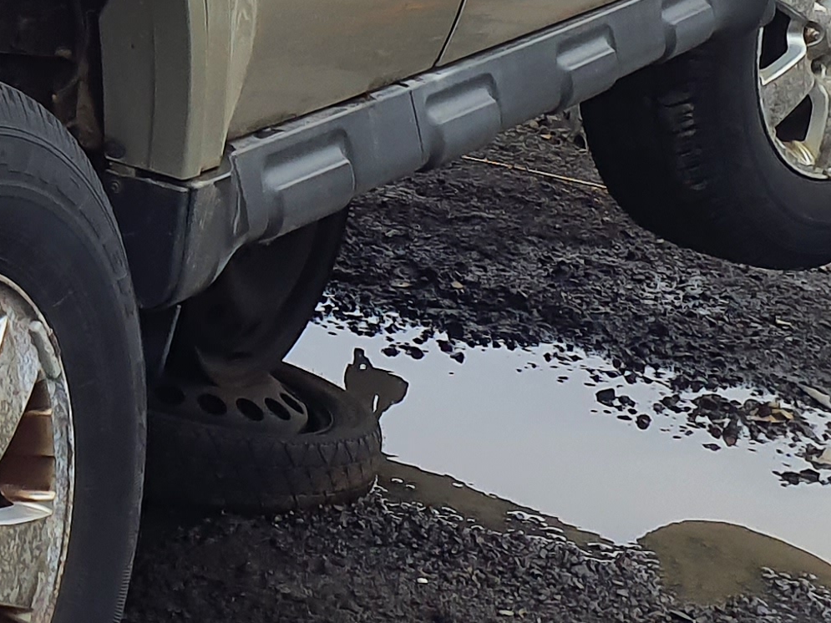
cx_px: -594
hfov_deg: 15.5
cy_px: -274
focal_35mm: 112
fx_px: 2688
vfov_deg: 12.6
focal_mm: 3.58
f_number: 1.9
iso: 40
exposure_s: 1/644
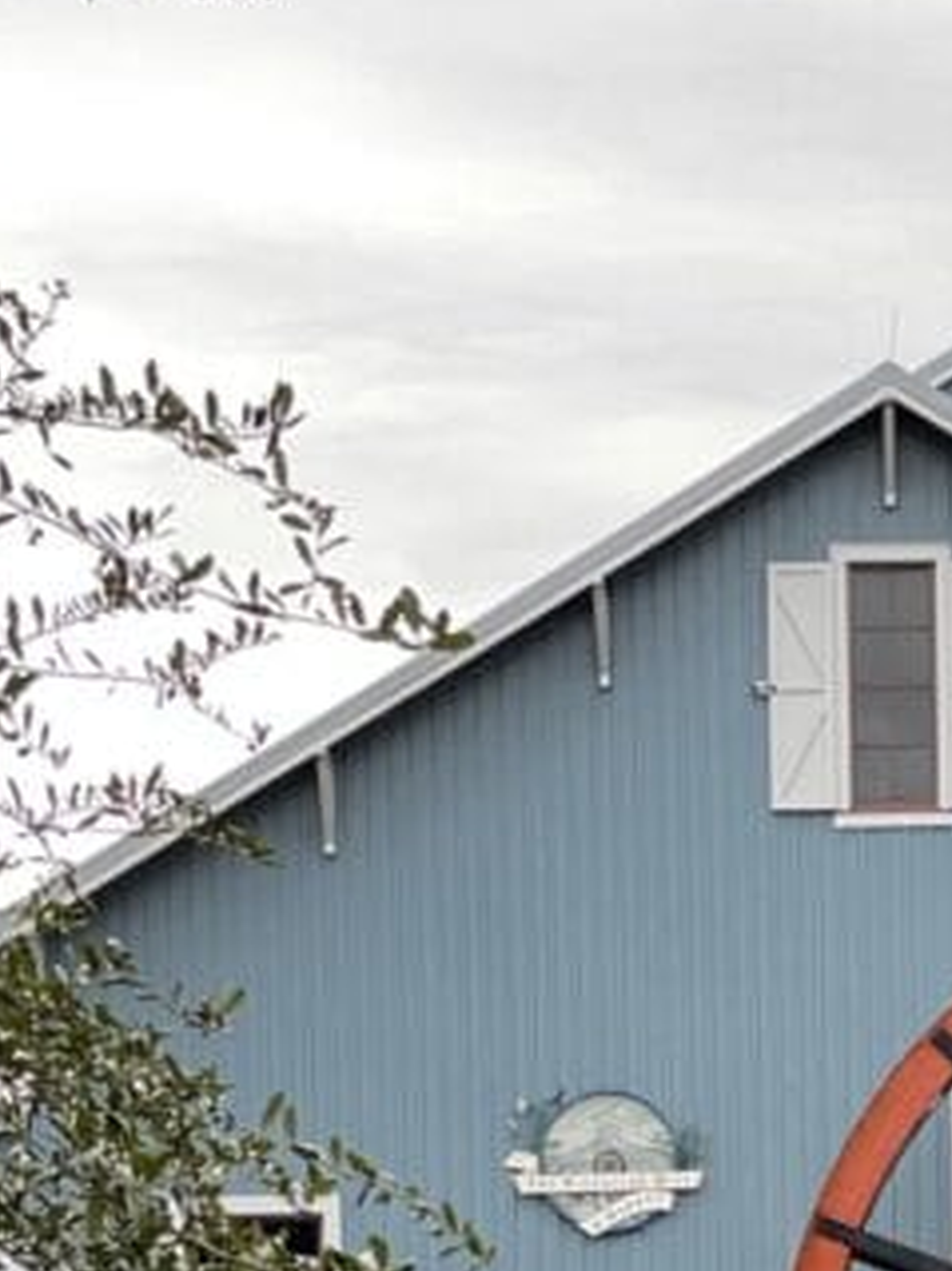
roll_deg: +0.9
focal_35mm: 167
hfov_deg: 8.8
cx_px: 1032
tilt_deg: -0.5
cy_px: 1857
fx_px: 6128
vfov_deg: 11.4
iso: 32
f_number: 2
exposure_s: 1/122
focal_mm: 6
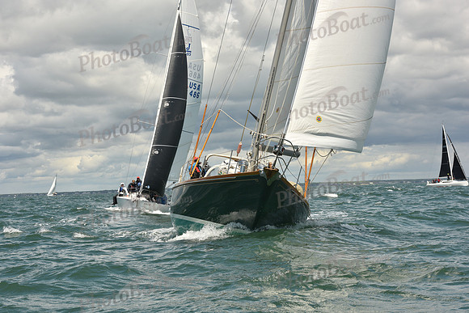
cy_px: 156
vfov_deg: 16.1
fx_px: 1108
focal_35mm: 85
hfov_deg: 23.9
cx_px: 234
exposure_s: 1/800
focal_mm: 85
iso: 320
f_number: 13
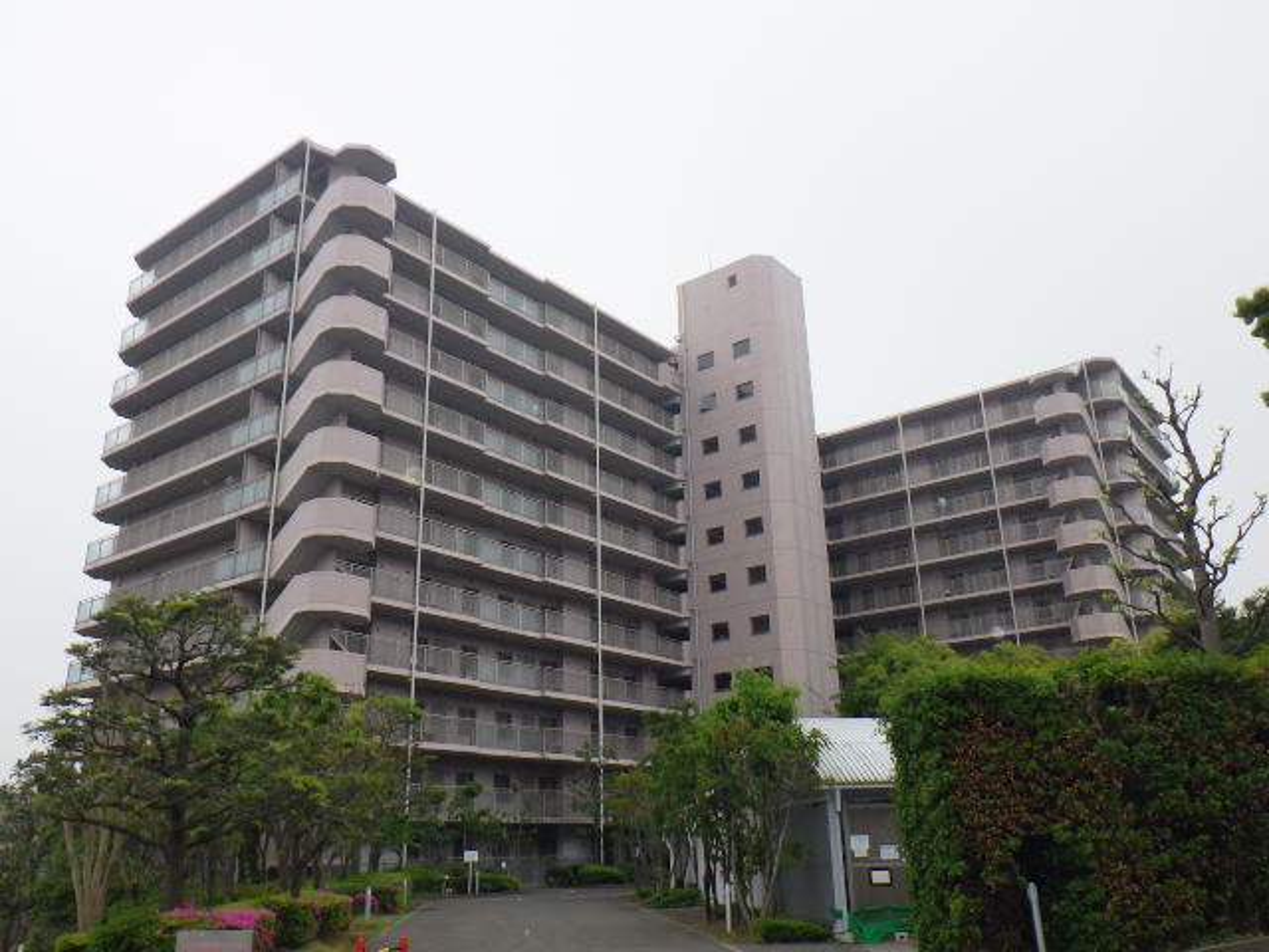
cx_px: 634
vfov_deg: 49.7
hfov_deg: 63.4
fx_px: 1026
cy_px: 476
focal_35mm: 28
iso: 250
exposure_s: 1/250
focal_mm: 5
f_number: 4.2
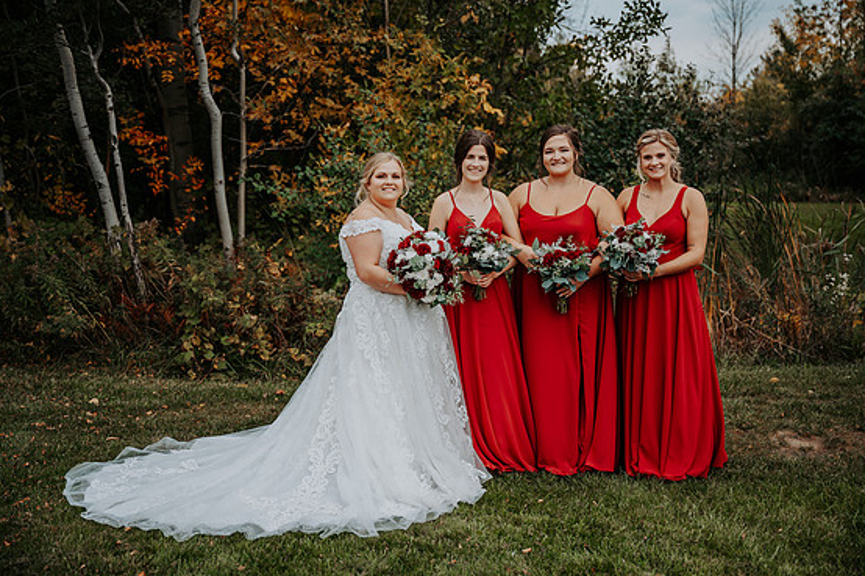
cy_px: 283
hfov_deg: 43.6
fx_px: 1081
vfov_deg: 29.8
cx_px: 447
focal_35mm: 45
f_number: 2.8
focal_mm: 43
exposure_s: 1/1000
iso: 200
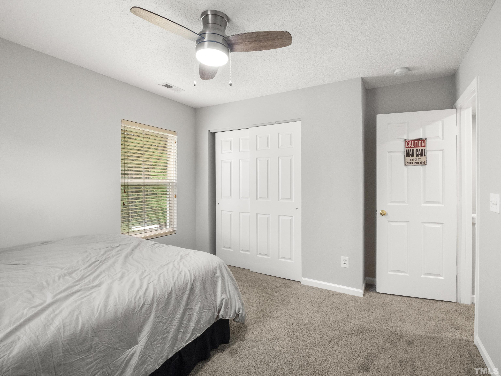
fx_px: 232
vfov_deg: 78.1
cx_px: 250
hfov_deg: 94.5
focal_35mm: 16
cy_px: 188
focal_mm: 8
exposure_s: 1/3
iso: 400
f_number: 8
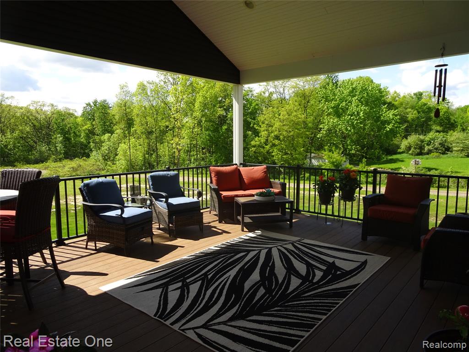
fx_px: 325
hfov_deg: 71.6
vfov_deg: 56.8
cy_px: 176
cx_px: 234
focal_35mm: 24
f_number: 3.5
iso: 80
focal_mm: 4.1
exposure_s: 1/400
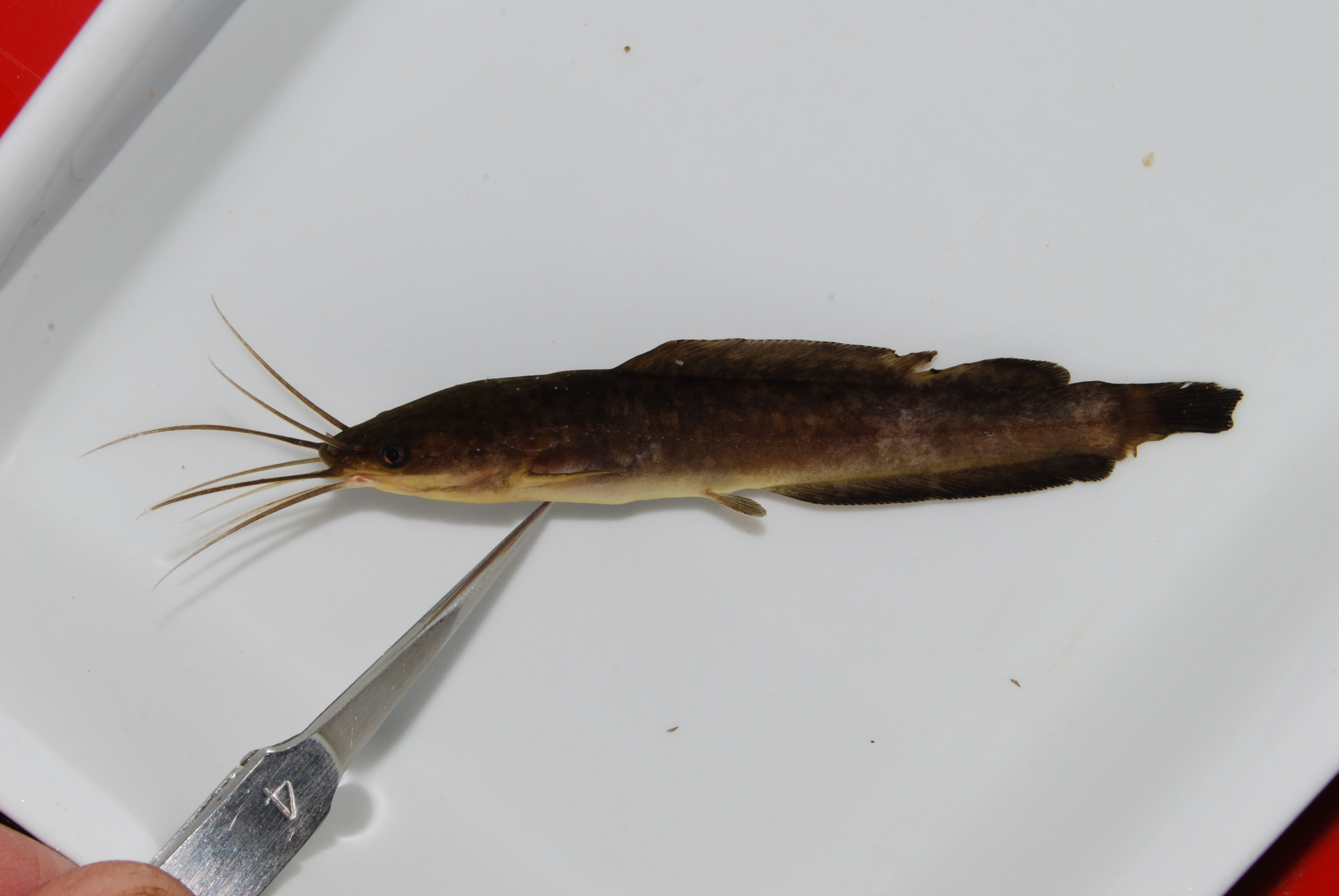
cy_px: 448
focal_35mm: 78
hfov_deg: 26.0
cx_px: 670
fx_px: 2905
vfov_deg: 17.5
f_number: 20
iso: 100
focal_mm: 52
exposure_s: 1/80
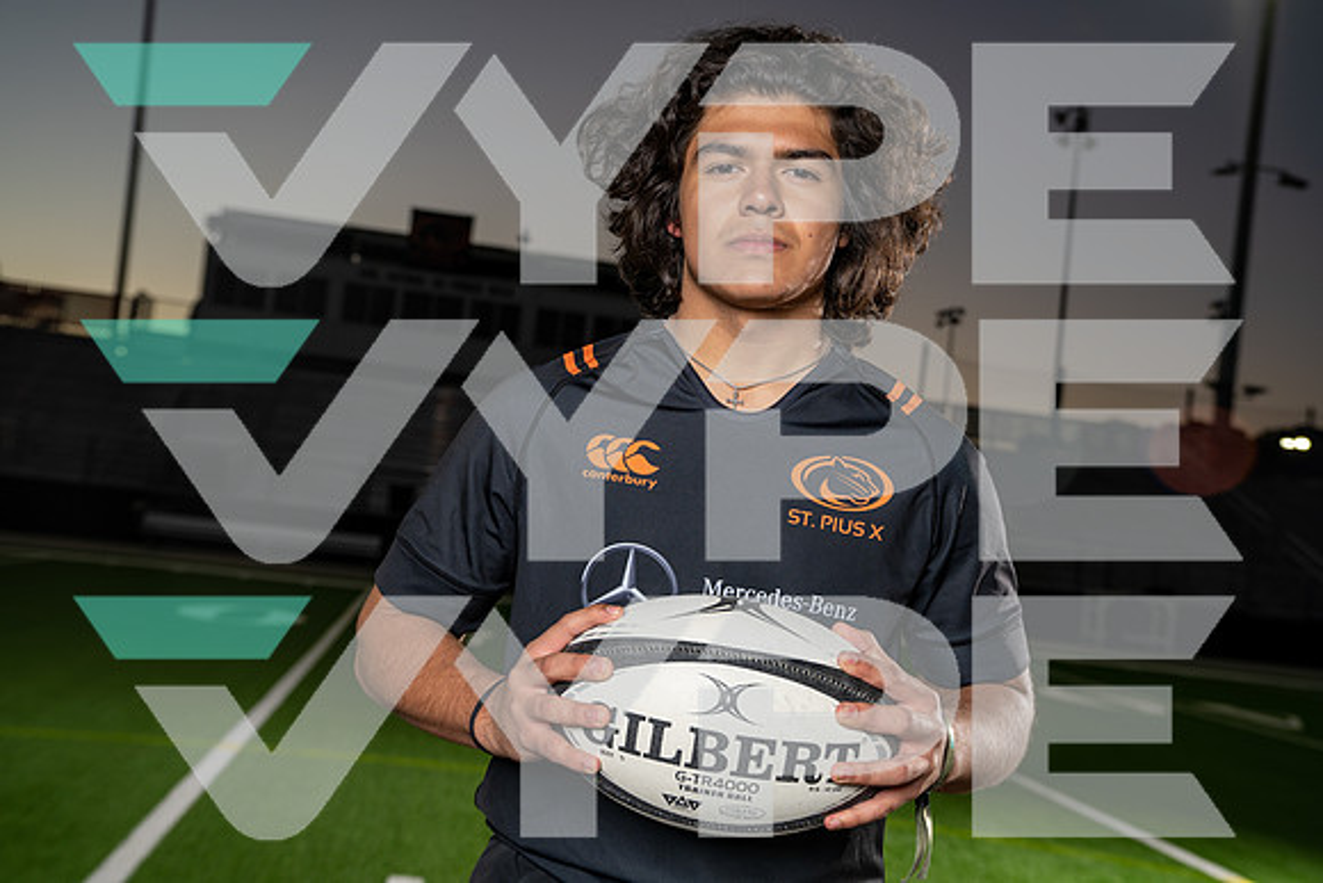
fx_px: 1470
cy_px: 442
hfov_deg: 48.4
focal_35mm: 40
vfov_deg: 33.4
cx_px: 662
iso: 160
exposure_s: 1/250
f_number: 4.5
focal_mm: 40
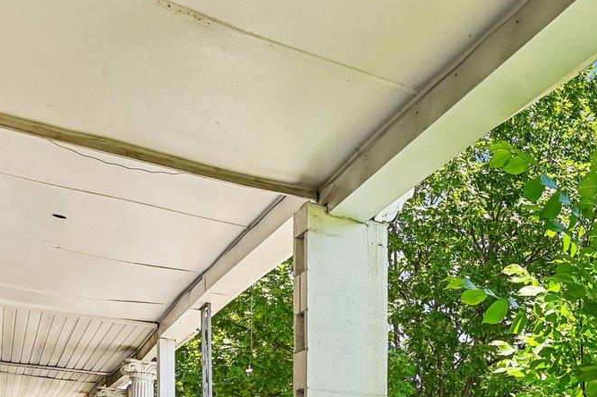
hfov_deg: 42.7
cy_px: 498
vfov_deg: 26.9
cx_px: 504
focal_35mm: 43
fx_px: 713
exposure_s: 1/80
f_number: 8
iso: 100
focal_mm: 14
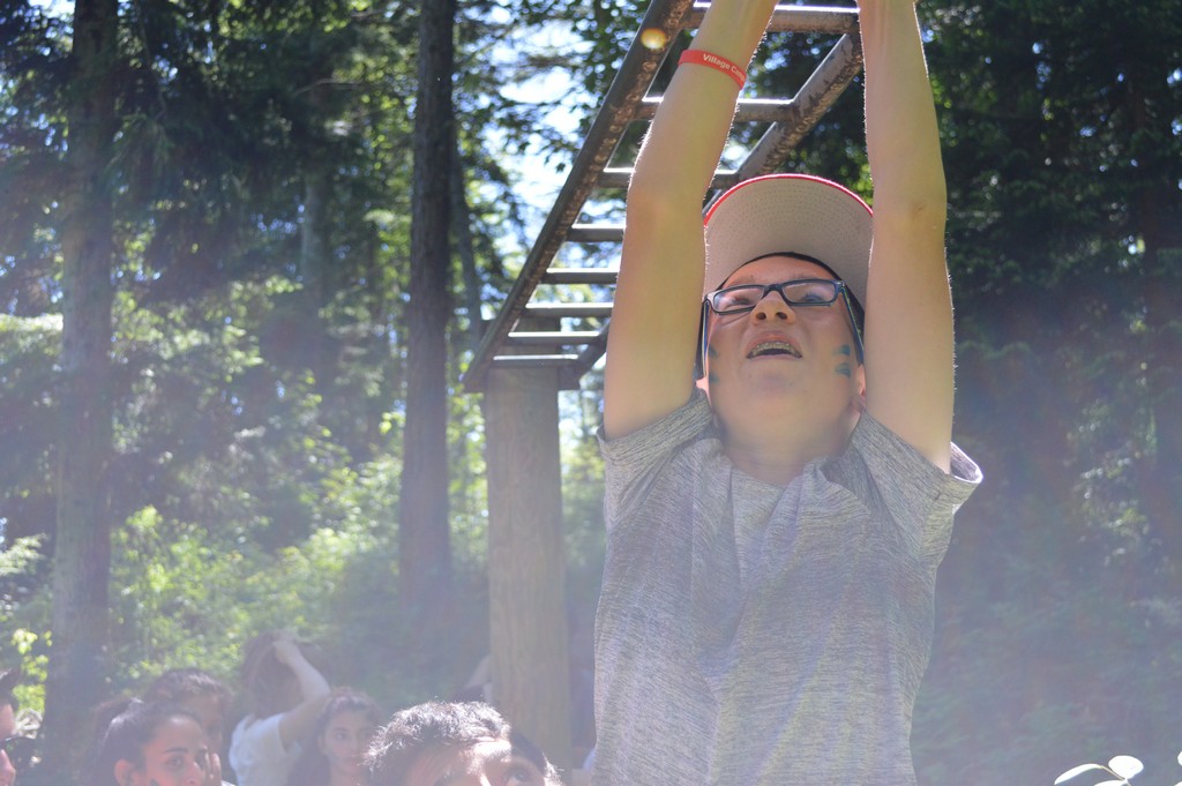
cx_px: 591
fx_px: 1575
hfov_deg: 41.1
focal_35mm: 48
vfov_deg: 28.0
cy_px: 393
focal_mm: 32
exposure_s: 1/640
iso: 900
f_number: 4.8
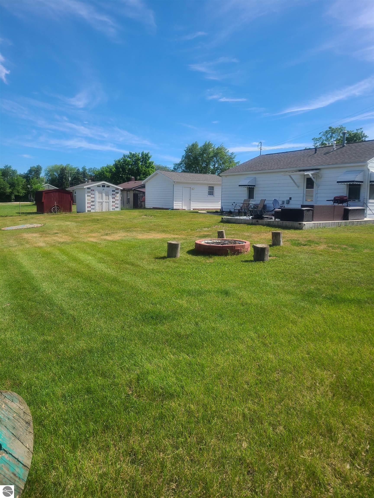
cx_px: 187
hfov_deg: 53.1
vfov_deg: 67.3
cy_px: 249
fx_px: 375
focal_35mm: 26
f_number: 1.8
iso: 40
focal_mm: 5.4
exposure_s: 1/2259
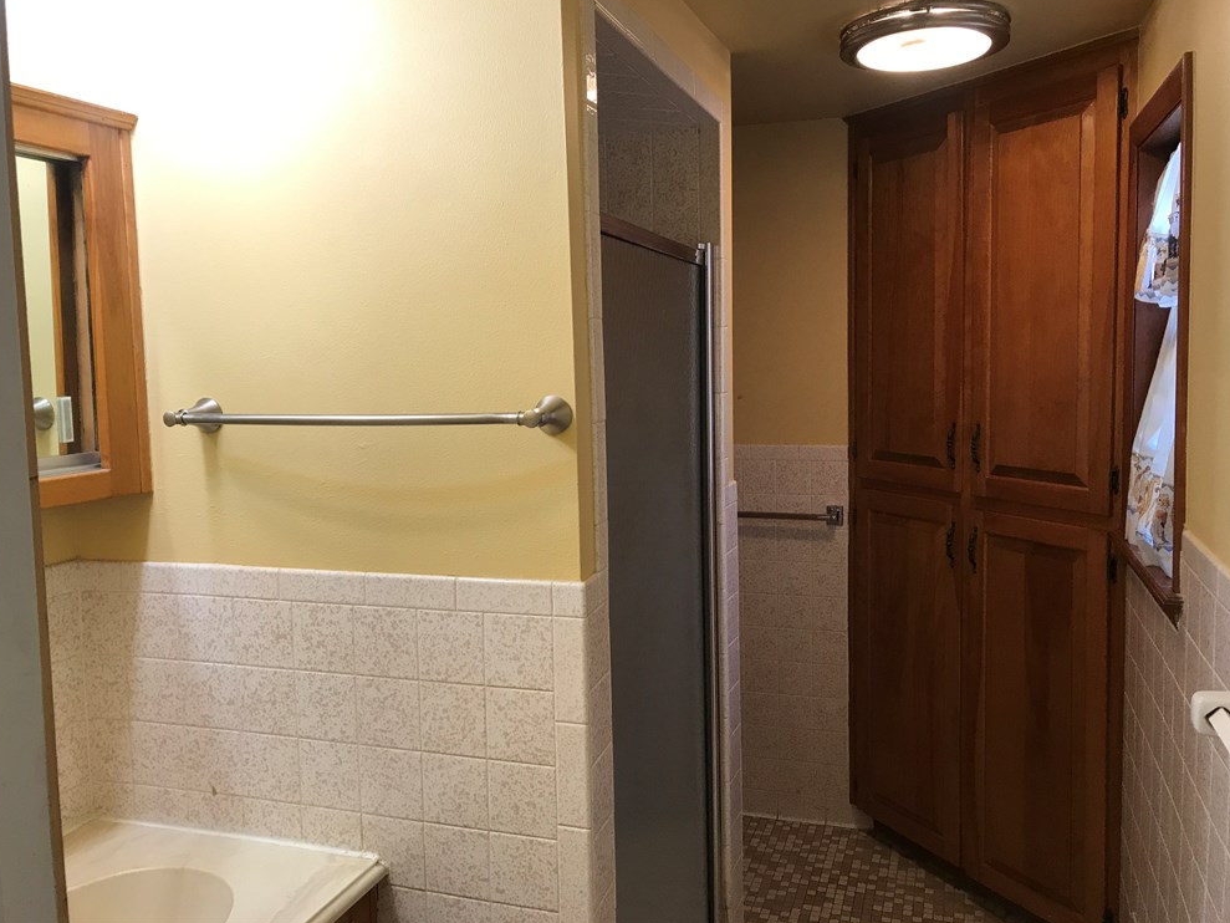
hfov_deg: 61.7
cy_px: 449
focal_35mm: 29
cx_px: 618
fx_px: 1031
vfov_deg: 48.2
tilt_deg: -7.1
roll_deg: +2.7
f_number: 1.8
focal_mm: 3.99
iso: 32
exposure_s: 1/30
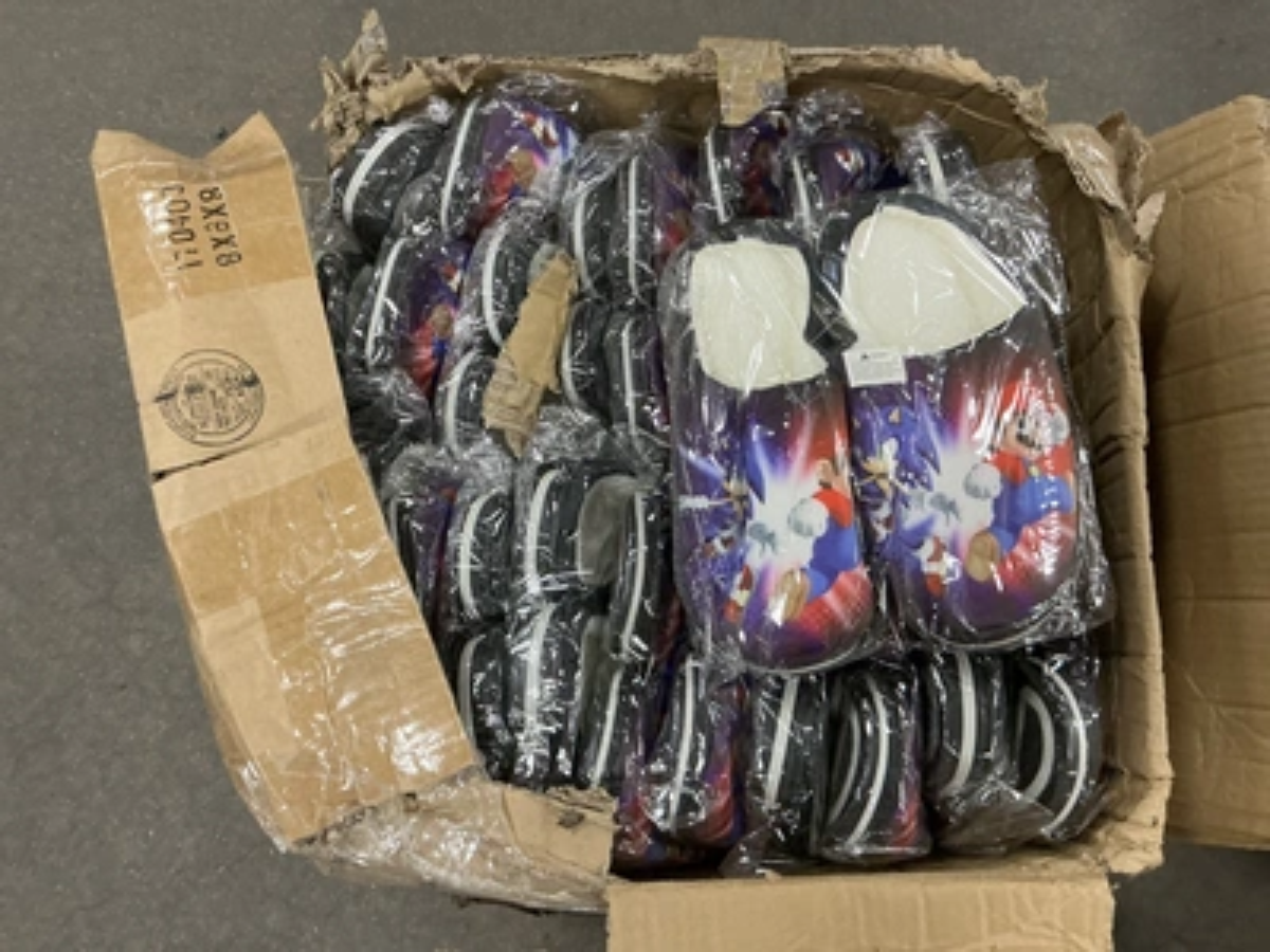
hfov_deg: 63.4
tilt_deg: -83.2
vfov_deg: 49.7
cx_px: 635
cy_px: 476
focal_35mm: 28
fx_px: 1027
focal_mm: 3
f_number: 1.8
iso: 250
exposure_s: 1/60
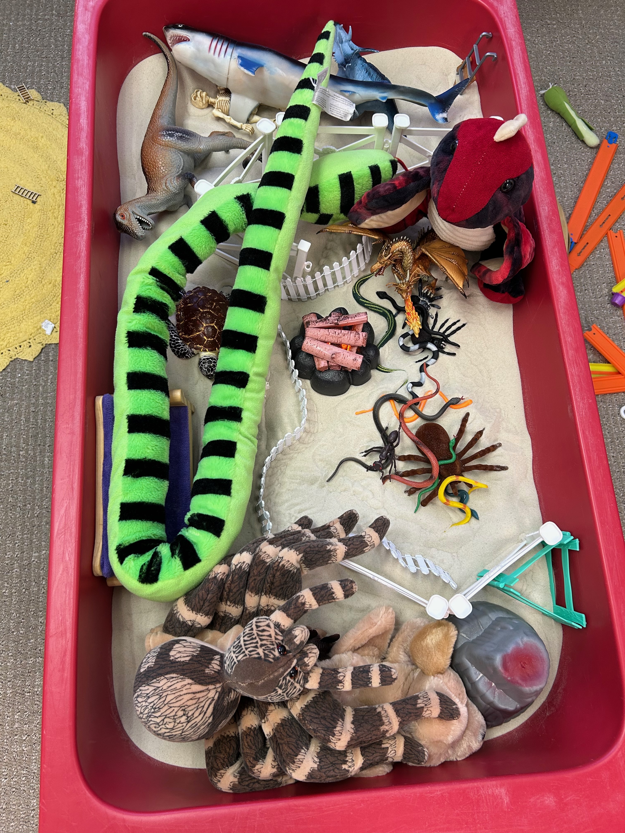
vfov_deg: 67.3
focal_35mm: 26
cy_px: 416
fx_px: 626
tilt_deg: -72.9
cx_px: 312
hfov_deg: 53.1
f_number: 1.5
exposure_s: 1/60
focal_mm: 5.7
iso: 100
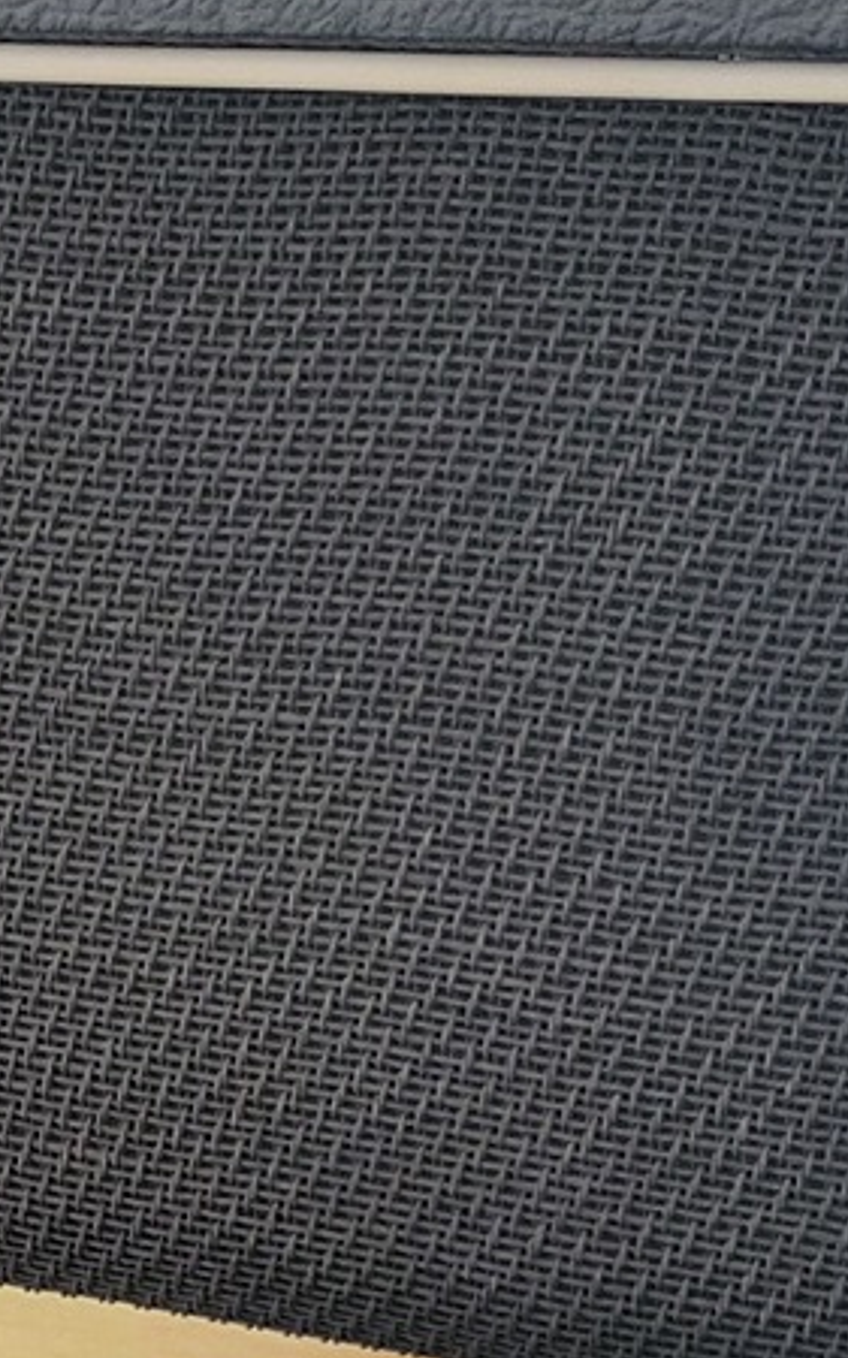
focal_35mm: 98
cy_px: 1578
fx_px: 3626
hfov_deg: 12.9
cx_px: -284
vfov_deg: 20.0
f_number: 1.8
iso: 640
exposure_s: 1/24
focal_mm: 5.4
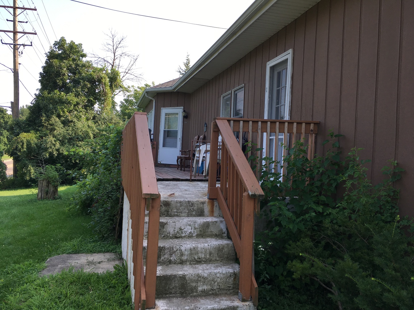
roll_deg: -2.3
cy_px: 155
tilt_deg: +0.4
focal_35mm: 29
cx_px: 207
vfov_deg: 48.2
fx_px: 347
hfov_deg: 61.7
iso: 25
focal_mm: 4.15
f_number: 2.2
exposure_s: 1/439
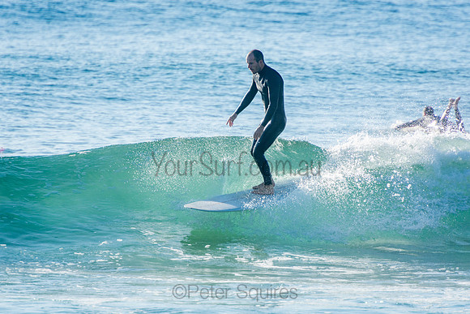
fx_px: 7835
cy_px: 157
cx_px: 235
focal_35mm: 600
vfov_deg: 2.3
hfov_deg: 3.4
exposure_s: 1/1250
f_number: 5.6
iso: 250
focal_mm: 400
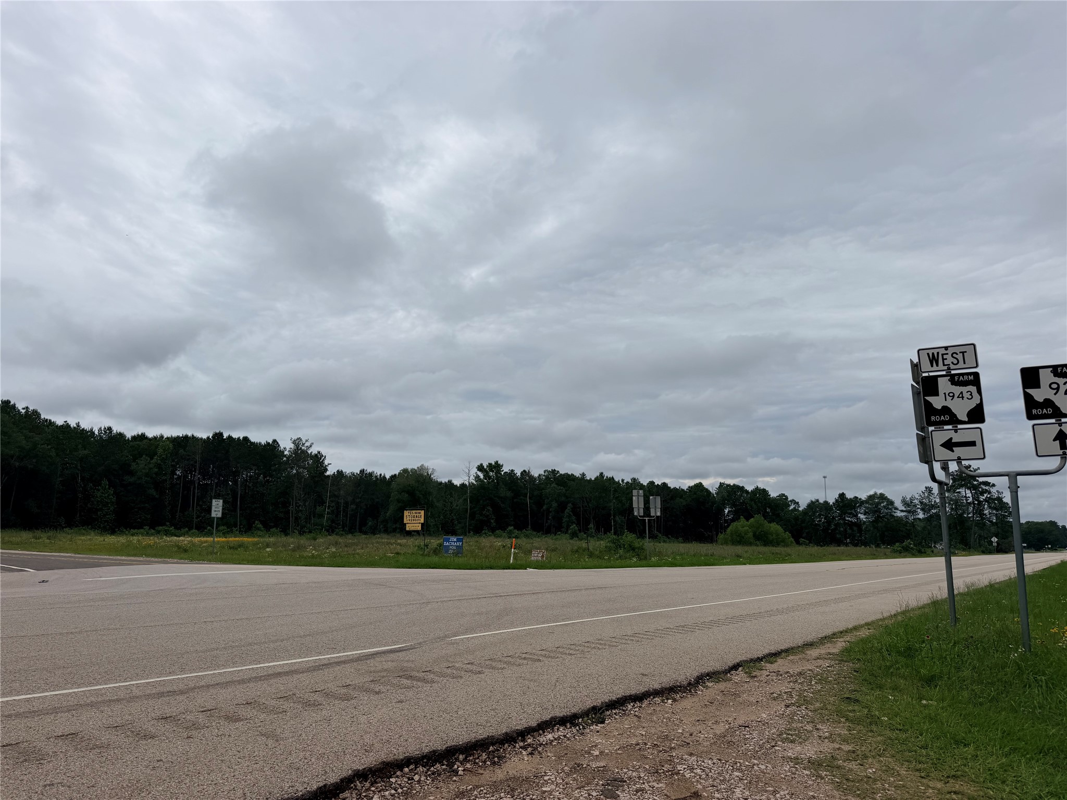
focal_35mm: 24
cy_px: 400
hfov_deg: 71.6
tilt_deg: +9.5
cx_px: 534
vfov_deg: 56.8
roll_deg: -1.1
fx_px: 740
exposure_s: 1/9091
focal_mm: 6.76
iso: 80
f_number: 1.78
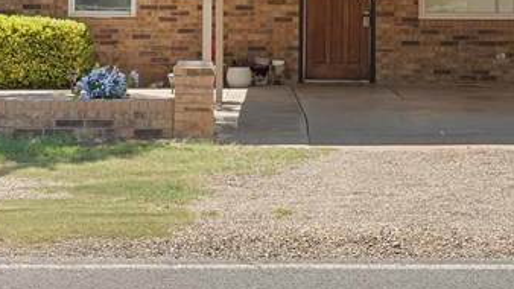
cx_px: 248
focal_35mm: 118
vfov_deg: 10.2
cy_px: -4
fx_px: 1605
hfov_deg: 18.2
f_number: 14
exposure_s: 1/100
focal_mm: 29.7
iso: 80
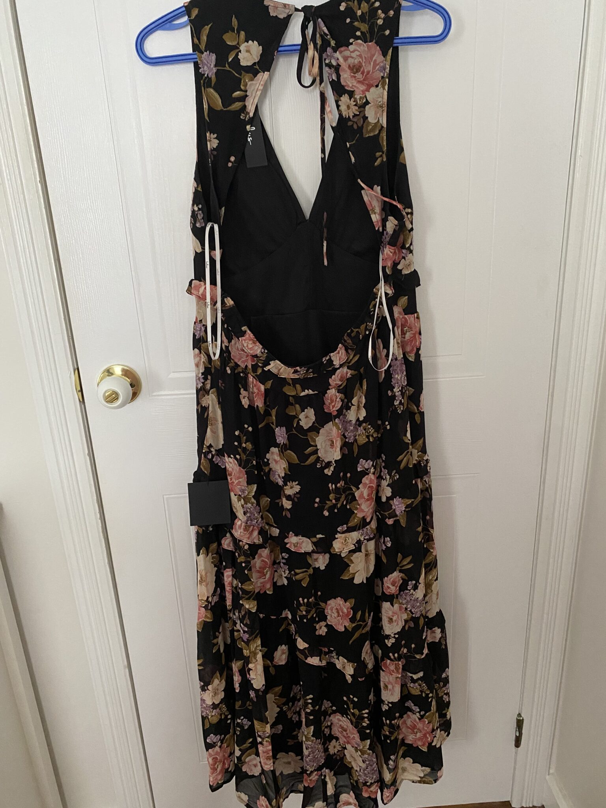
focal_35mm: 26
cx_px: 303
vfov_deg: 67.3
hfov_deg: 53.1
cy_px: 404
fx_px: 607
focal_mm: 4.25
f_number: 1.8
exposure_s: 1/40
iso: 500
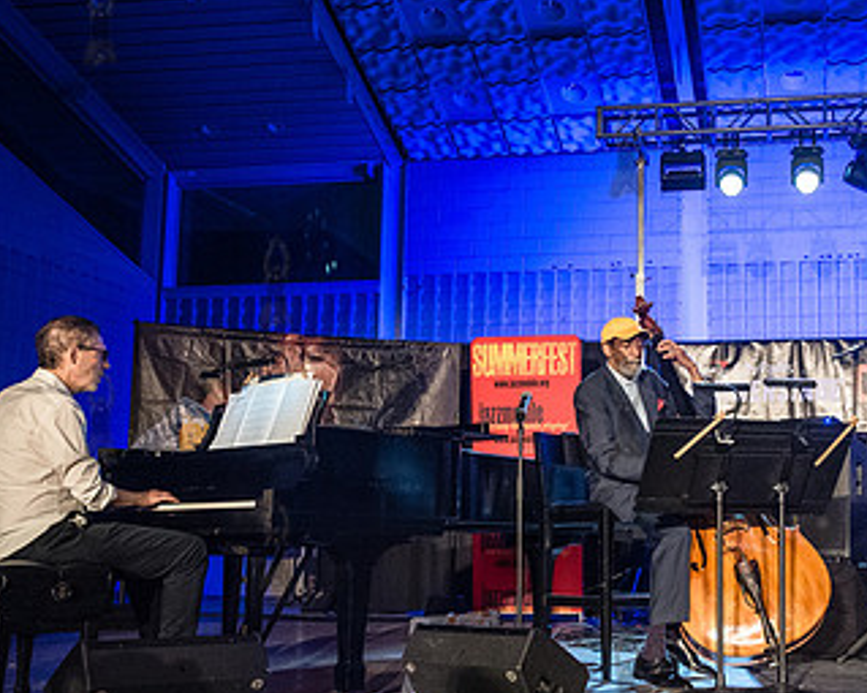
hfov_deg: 38.8
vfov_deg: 32.0
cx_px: 625
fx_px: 1206
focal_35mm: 47
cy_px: 412
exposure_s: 1/400
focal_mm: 26
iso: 4000
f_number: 4
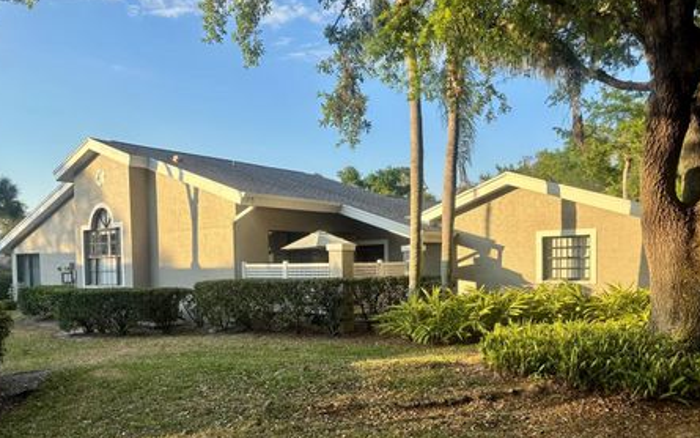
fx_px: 591
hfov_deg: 61.2
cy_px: 288
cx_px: 344
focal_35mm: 31
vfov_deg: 40.2
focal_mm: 5.96
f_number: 1.6
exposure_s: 1/1092
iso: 50
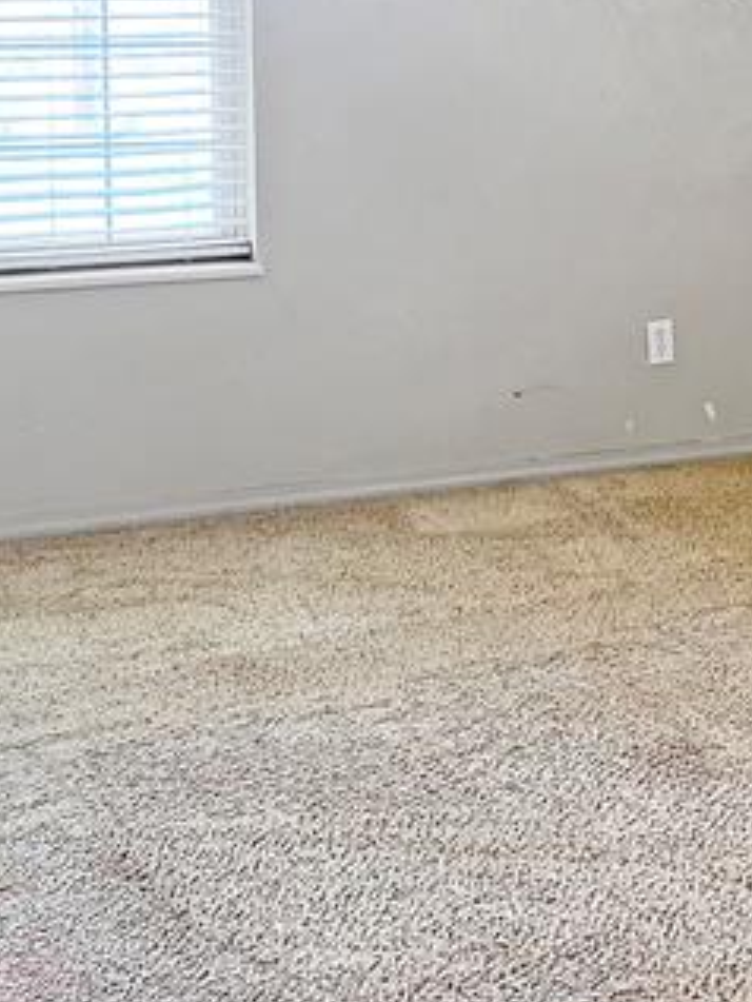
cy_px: 537
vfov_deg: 30.7
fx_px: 1824
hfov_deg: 22.8
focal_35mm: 63
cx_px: 651
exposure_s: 1/120
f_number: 1.5
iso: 100
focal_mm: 5.7
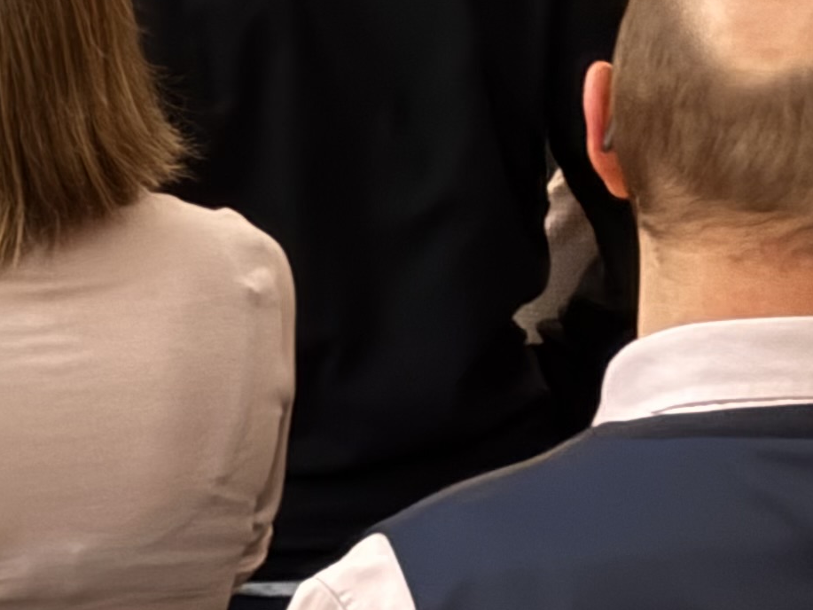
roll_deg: -0.8
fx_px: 4956
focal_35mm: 211
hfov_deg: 9.2
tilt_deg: -10.6
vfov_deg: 7.0
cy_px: 51
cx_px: -200
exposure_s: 1/33
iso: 400
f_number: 1.78
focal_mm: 6.76
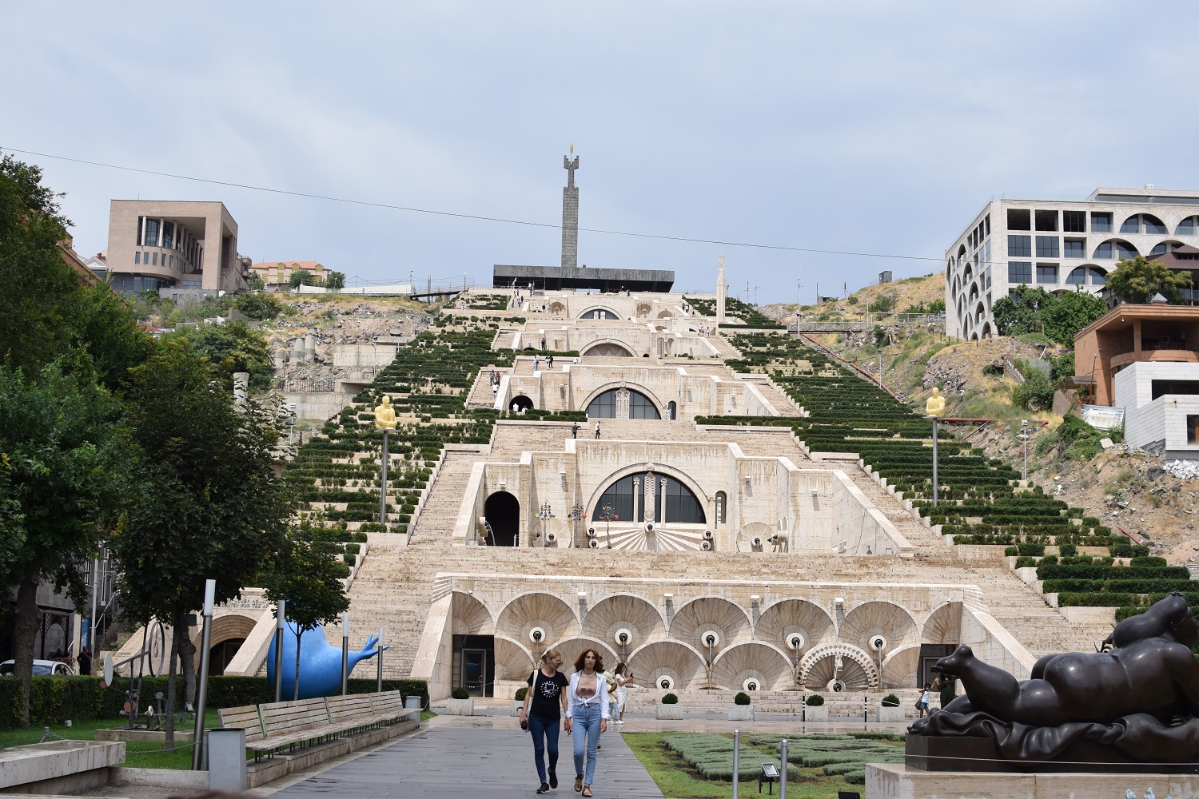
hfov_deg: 37.9
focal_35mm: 52
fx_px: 1748
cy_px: 400
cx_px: 600
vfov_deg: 25.8
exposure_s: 1/3200
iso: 400
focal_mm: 35
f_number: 5
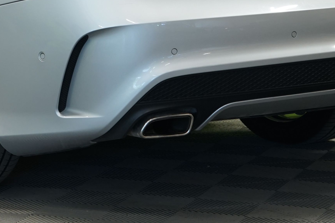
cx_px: -3
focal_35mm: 222
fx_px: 2065
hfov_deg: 9.2
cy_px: -36
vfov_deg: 6.2
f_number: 5.6
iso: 500
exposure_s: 1/15
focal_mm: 64
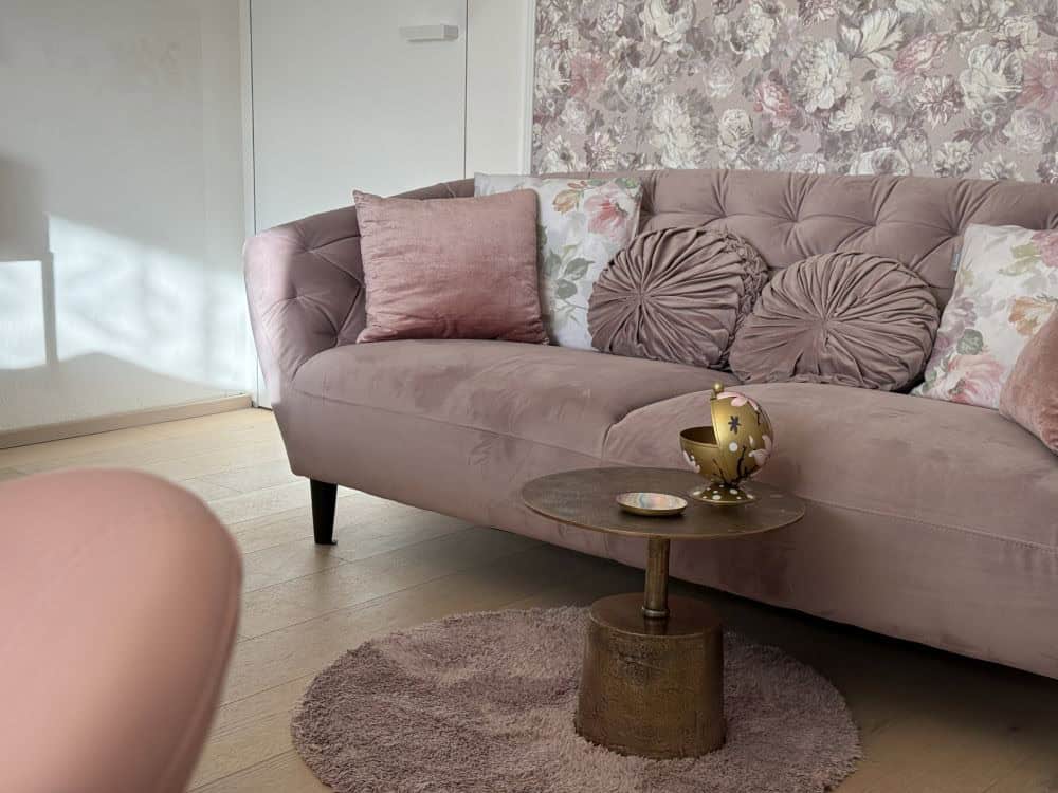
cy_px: 396
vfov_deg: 30.3
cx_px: 529
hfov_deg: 39.7
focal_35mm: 48
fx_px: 1467
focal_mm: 6.8
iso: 80
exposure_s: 1/145
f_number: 1.8
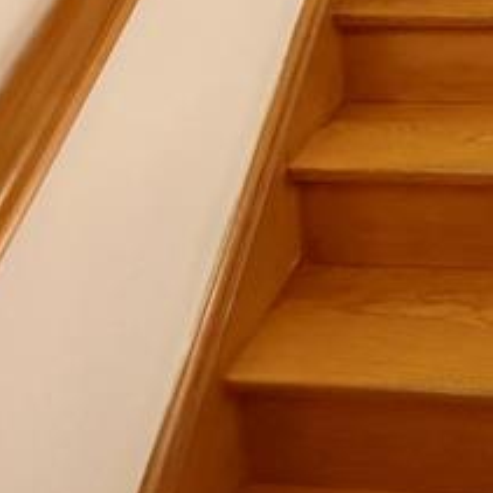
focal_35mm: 45
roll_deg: +3.2
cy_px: -150
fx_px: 725
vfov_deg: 29.9
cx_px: 575
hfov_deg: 32.0
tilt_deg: -3.6
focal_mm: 2.22
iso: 1250
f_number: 2.2
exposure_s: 1/60
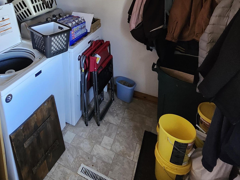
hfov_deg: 63.9
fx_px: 180
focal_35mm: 26
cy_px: 20
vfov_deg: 47.9
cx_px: 64
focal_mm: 1.74
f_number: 2.2
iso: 400
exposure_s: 1/60
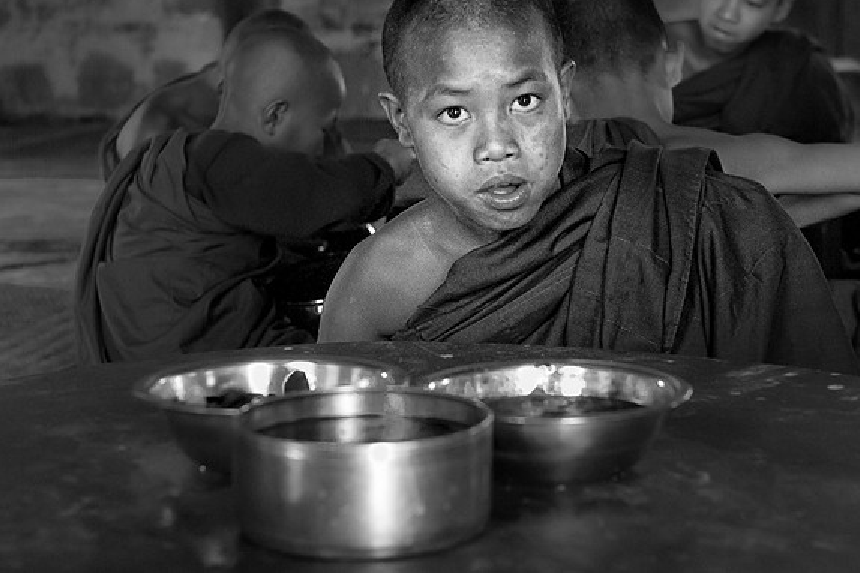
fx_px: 1983
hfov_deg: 24.5
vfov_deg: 16.5
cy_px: 258
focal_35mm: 83
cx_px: 422
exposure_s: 1/200
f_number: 6.3
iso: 3200
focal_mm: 70
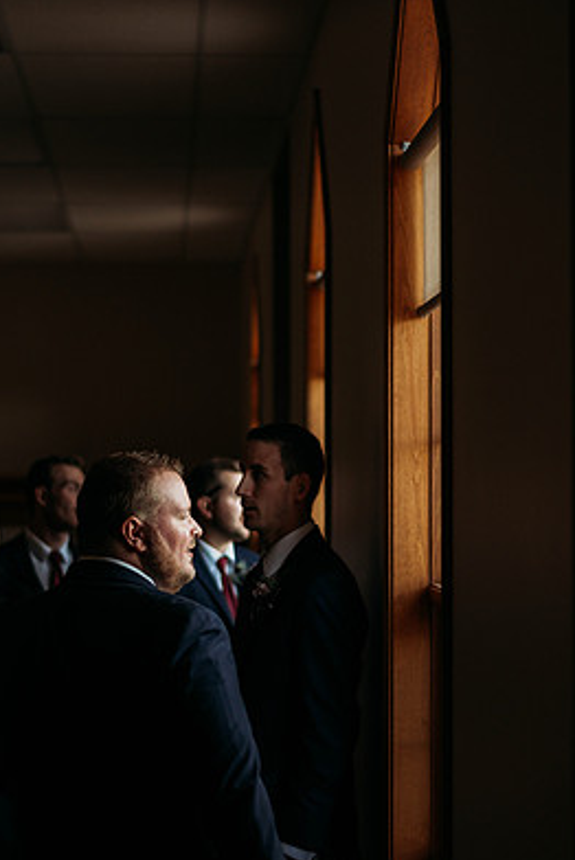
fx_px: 2057
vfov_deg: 23.6
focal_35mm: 86
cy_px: 456
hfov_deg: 15.9
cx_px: 277
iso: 500
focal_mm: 50
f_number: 1.8
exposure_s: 1/800
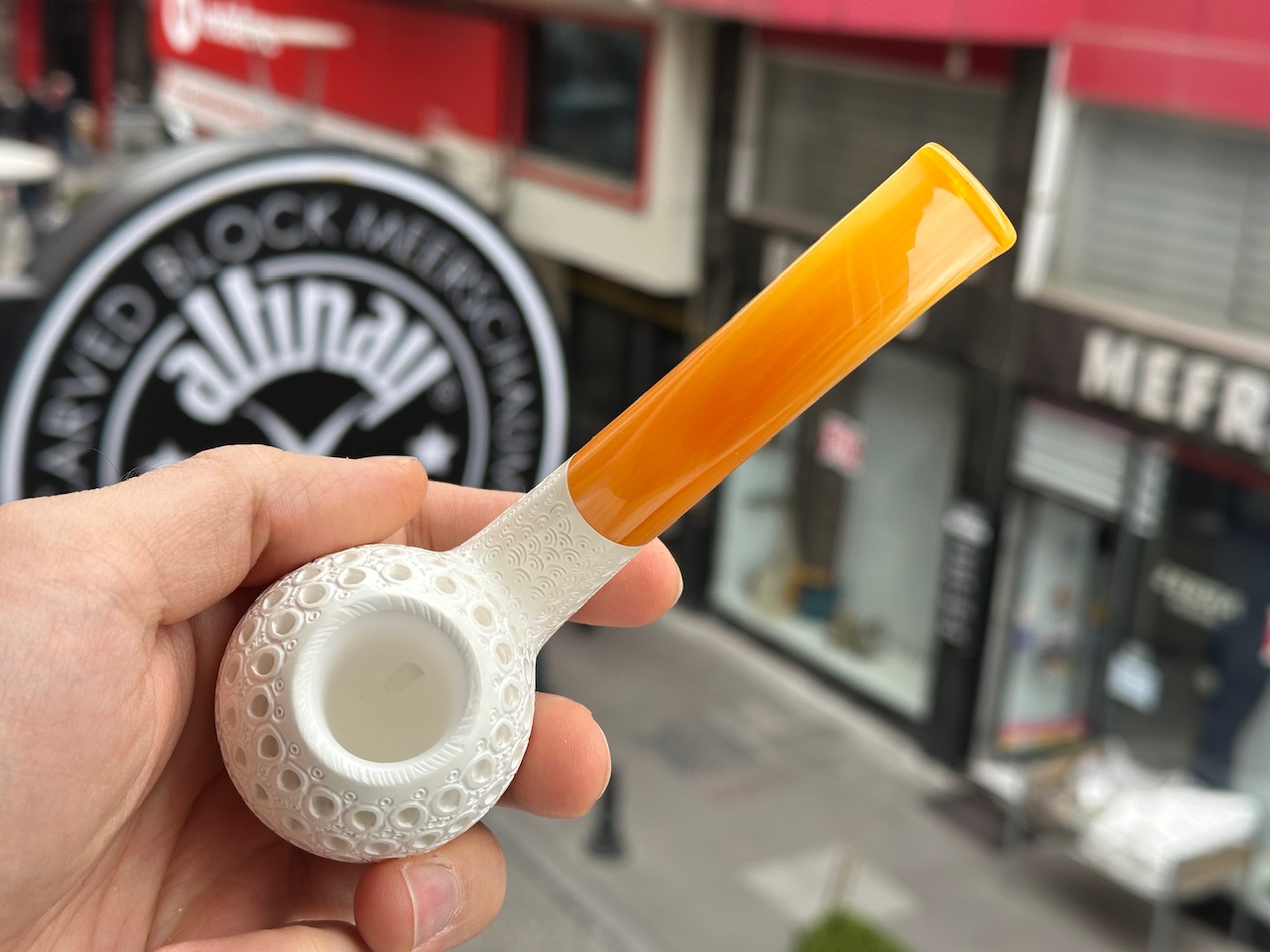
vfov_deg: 30.3
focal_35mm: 48
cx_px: 635
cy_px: 476
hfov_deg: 39.7
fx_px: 1761
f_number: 1.78
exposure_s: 1/513
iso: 64
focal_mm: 6.86
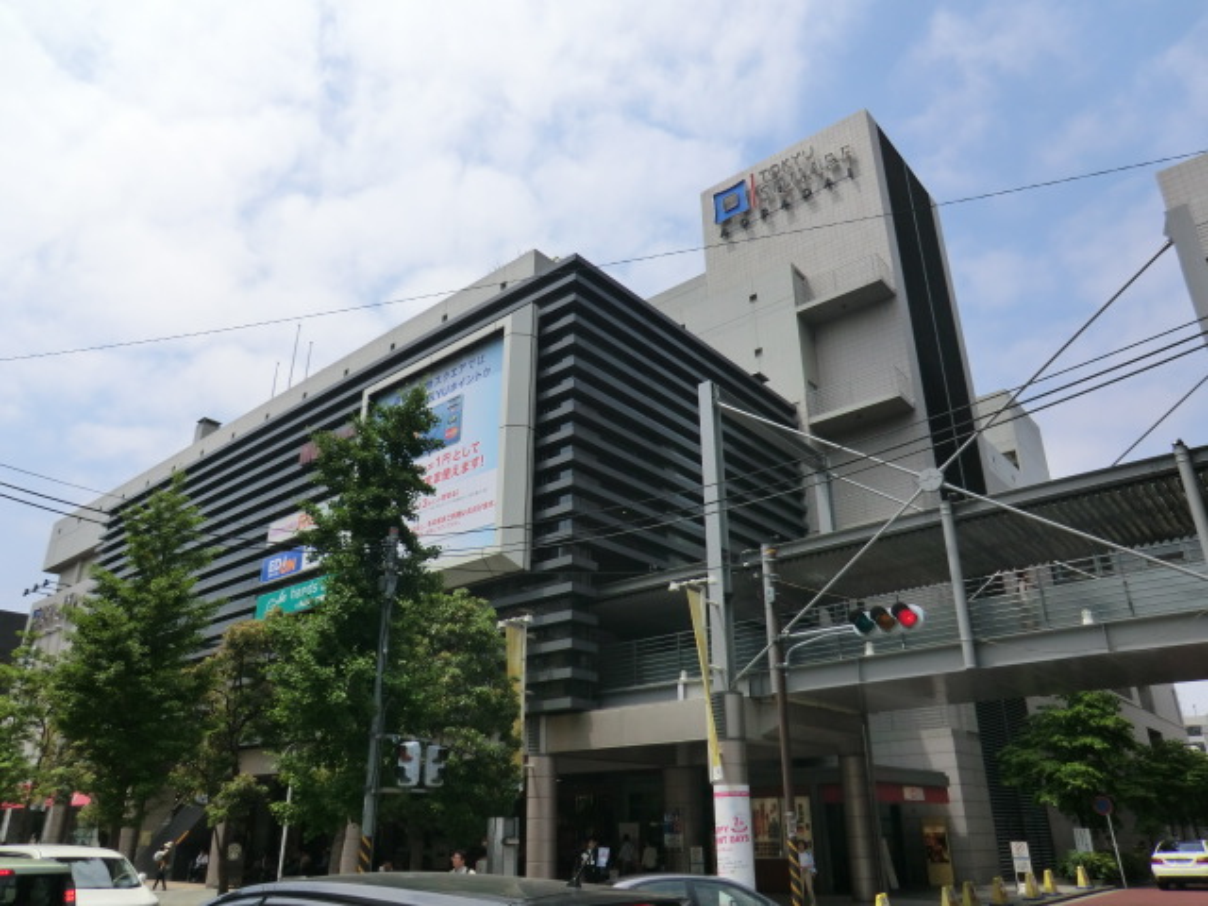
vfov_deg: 56.8
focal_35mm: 24
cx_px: 604
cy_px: 453
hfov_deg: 71.6
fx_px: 838
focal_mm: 4.3
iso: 80
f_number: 7.5
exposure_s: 1/320
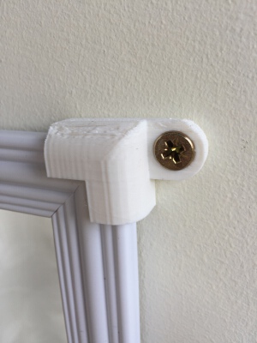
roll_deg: +4.0
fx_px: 287
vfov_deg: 61.7
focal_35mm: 29
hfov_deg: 48.2
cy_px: 172
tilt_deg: -17.1
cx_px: 128
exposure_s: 1/149
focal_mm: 4.15
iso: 32
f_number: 2.2
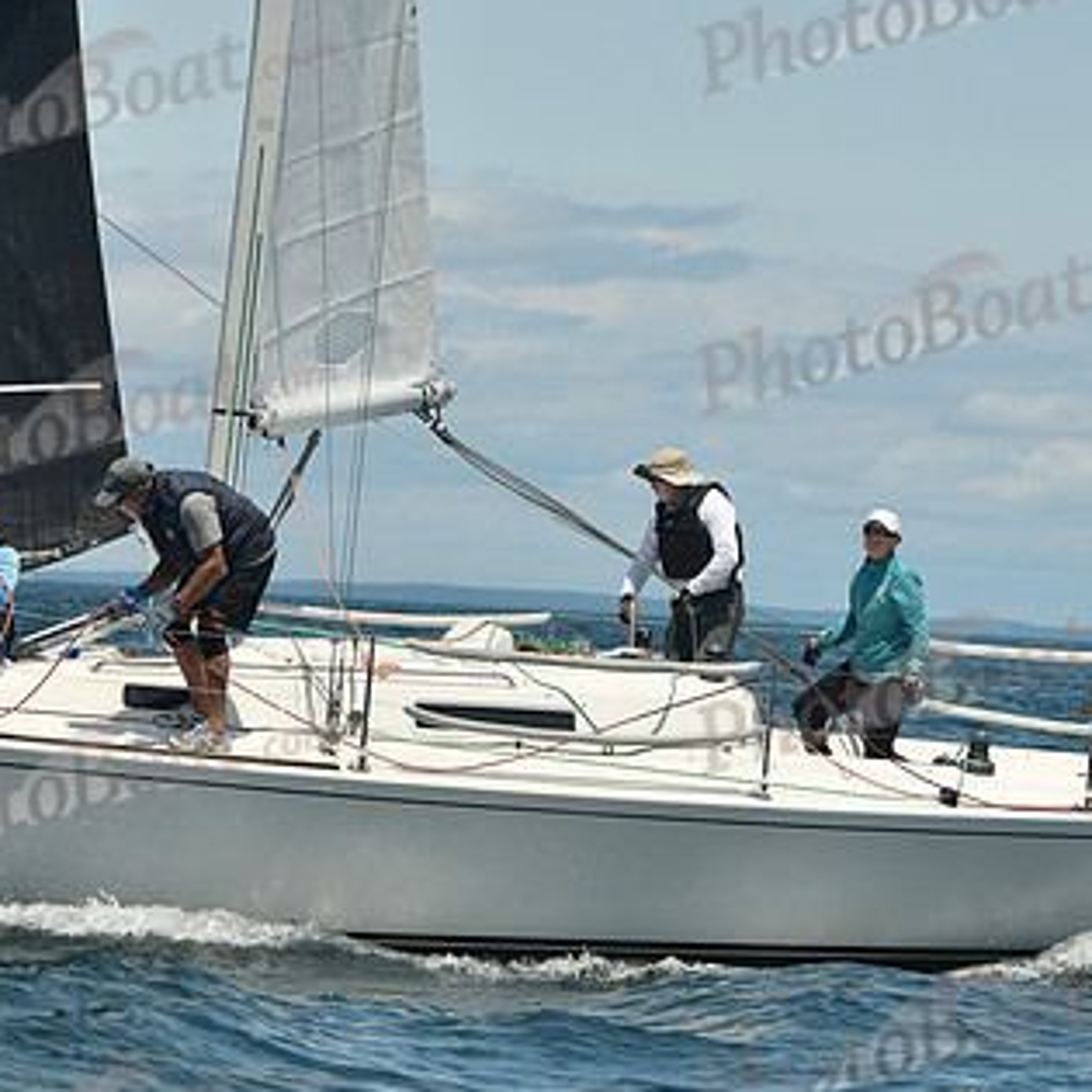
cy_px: 553
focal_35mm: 211
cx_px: 520
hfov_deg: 8.3
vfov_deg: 8.3
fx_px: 7531
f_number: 10
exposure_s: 1/640
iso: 320
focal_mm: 135
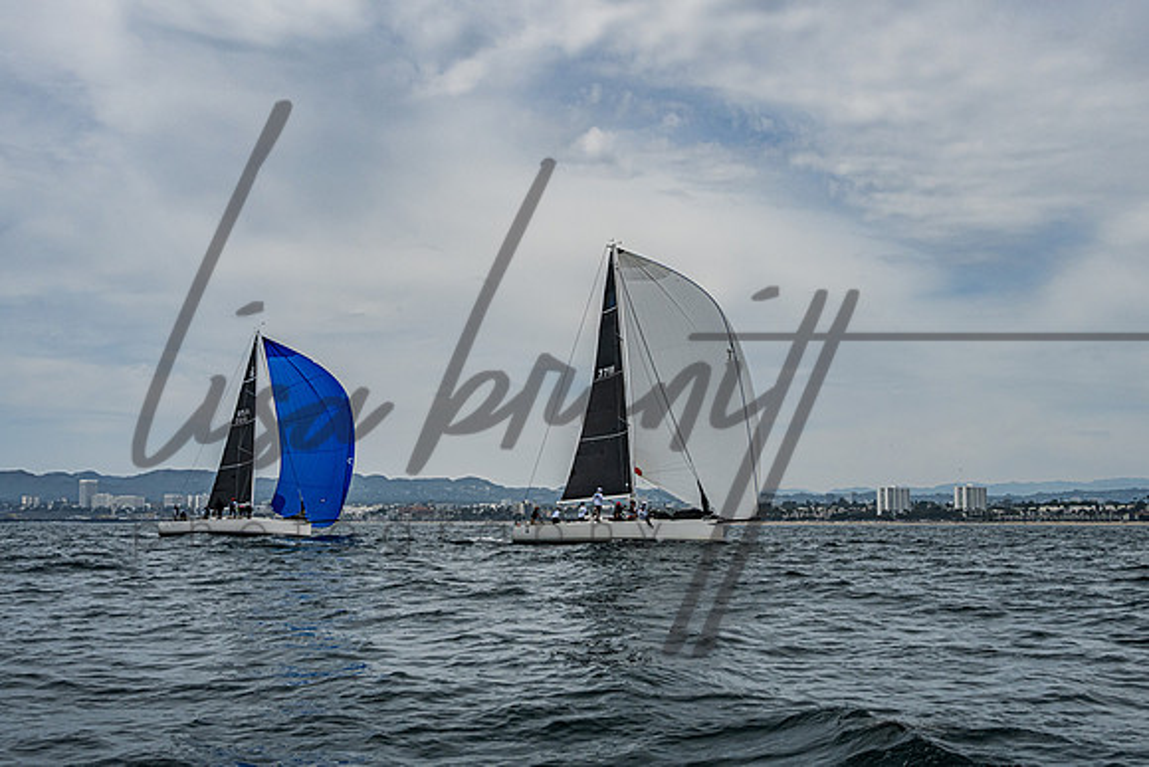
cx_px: 605
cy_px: 410
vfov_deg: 34.6
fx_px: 1229
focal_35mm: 39
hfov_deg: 50.1
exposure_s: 1/3200
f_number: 8
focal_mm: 28
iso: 400
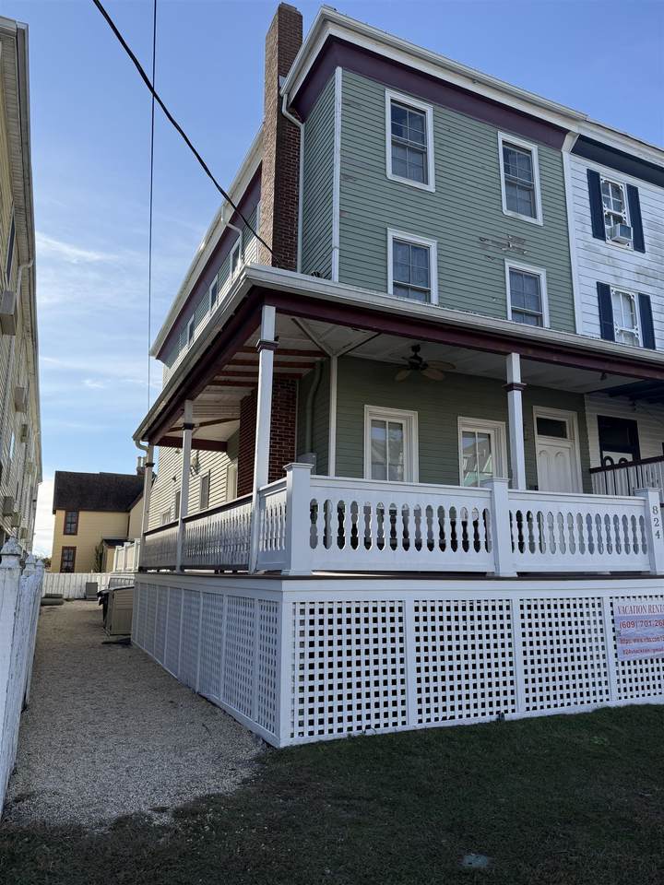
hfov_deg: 56.8
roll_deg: -1.3
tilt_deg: +12.2
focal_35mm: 24
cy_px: 442
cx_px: 332
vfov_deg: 71.6
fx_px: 614
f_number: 1.78
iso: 100
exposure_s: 1/3425
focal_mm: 6.76
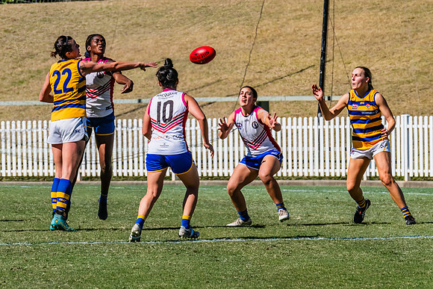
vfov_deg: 2.9
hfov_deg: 4.4
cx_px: 159
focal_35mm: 468
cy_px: 105
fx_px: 5626
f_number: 14
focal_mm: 330
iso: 800
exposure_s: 1/1600
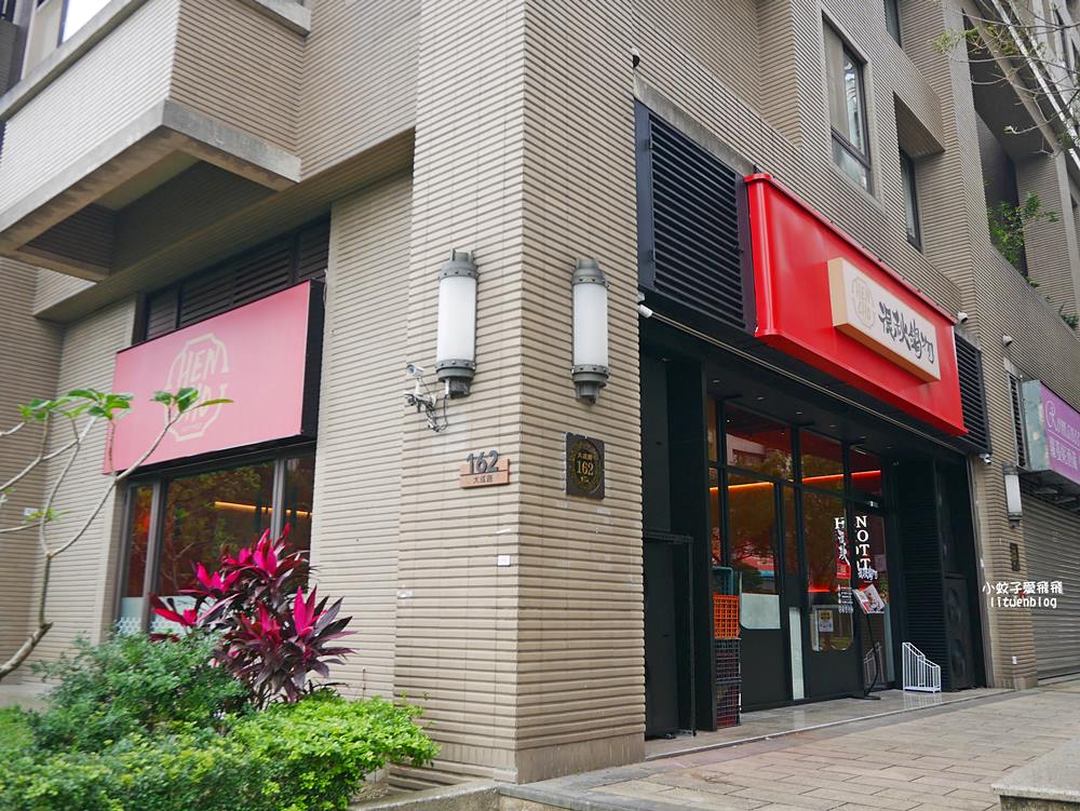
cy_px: 406
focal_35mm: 30
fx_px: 936
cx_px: 540
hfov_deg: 59.9
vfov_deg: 46.8
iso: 200
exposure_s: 1/160
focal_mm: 15
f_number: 3.6
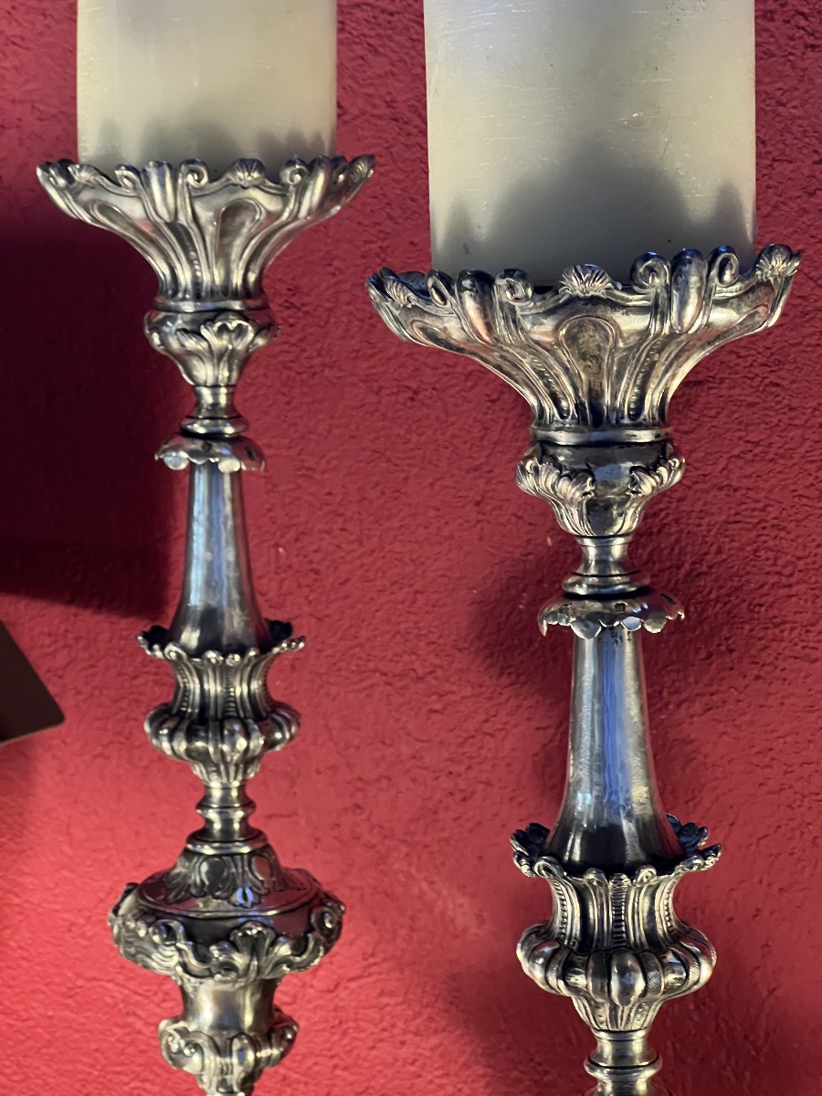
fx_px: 2438
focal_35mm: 77
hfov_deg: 19.1
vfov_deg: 25.3
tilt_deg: -10.9
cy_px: 548
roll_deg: +1.4
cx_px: 411
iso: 320
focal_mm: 9
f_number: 2.8
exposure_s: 1/50
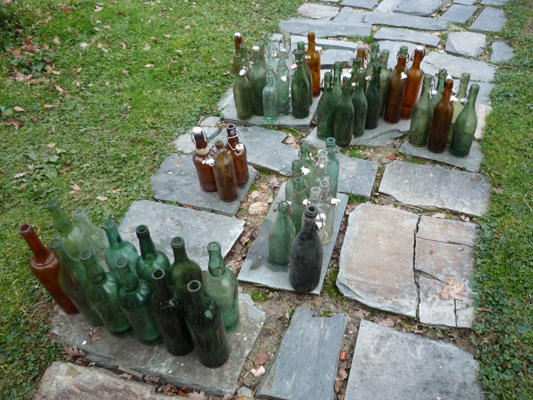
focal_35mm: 30
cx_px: 266
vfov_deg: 46.8
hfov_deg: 60.0
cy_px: 200
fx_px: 462
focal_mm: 5.2
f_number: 3.3
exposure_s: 1/30
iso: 200
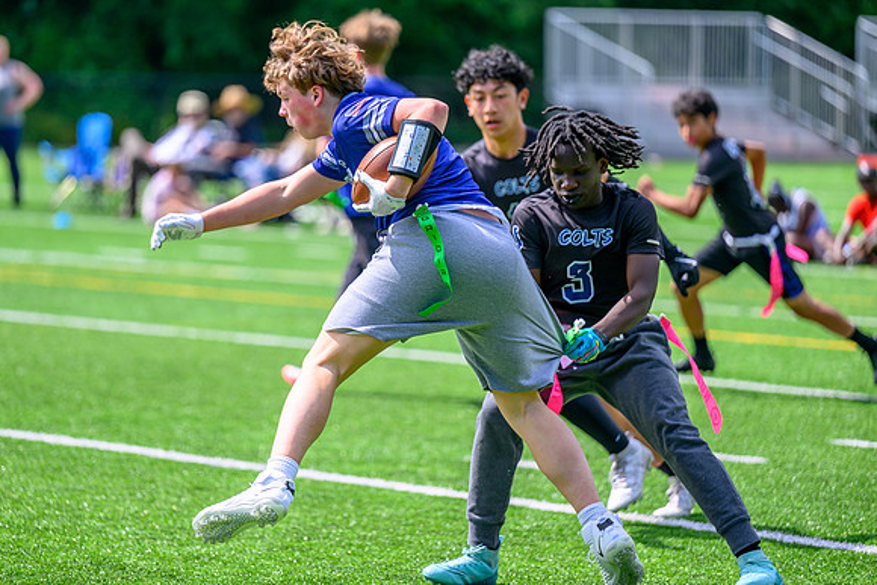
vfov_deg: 7.2
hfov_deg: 10.8
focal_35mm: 190
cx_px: 400
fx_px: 4634
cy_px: 267
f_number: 2.8
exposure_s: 1/2000
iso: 125
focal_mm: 175
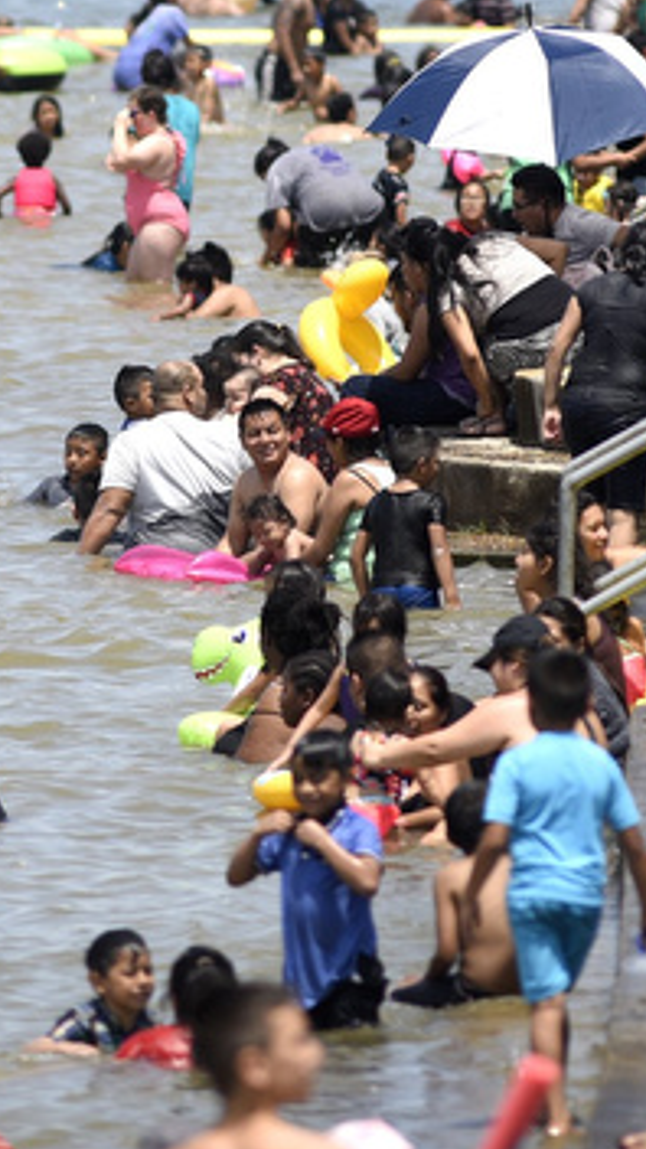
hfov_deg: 1.7
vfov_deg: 3.0
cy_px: 336
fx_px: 21773
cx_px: 163
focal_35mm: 715
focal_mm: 300
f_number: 5.6
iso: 200
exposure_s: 1/2000
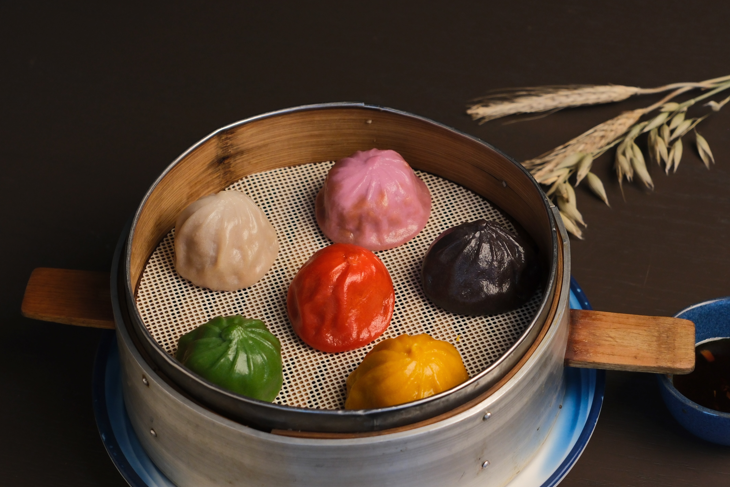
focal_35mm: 64
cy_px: 280
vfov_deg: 21.2
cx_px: 449
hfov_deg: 31.3
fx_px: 1298
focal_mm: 33
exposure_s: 1/170
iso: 800
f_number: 4
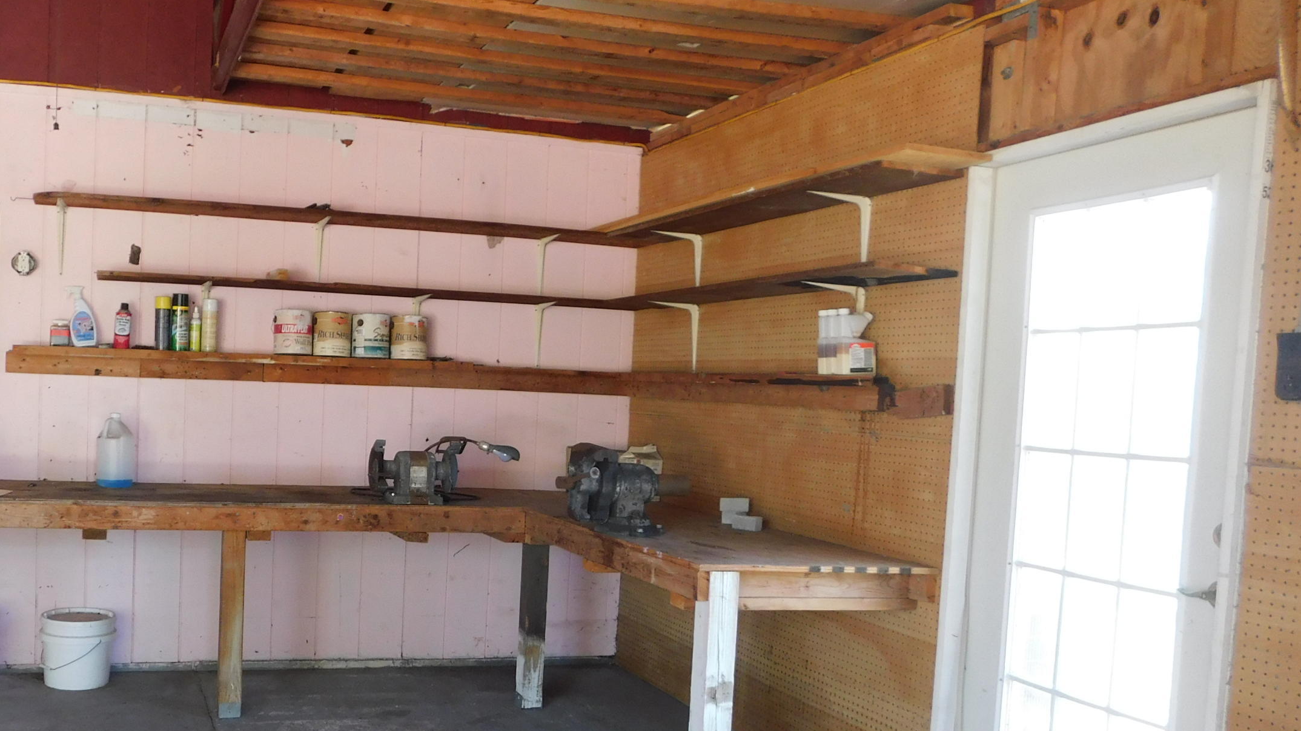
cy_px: 451
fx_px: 1207
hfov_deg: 55.4
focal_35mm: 35
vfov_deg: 33.6
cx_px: 433
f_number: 3
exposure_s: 1/30
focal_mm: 4
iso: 160
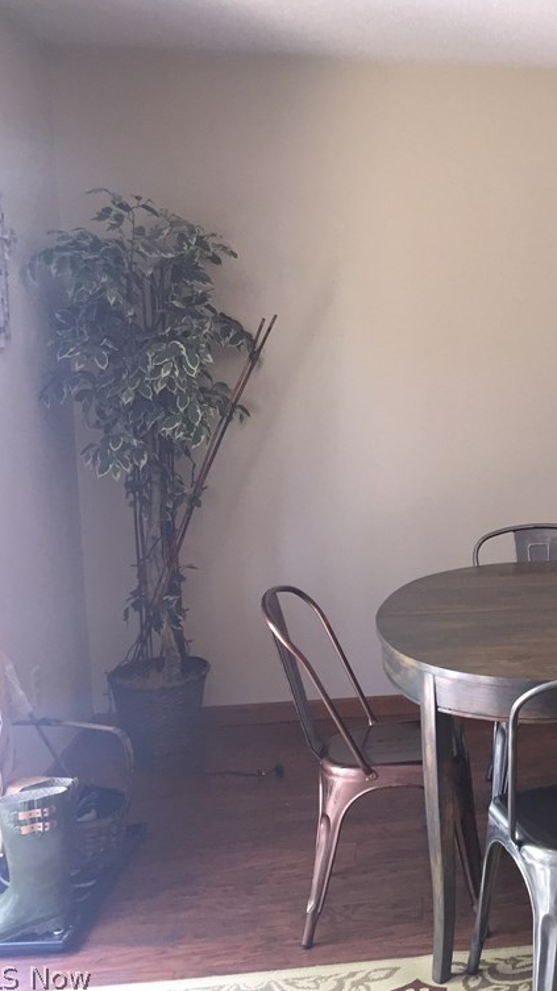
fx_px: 1129
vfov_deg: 47.4
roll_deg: -0.1
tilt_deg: -7.9
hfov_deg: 25.5
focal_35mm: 43
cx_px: 627
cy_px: 493
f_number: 2.2
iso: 125
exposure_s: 1/30
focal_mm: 4.15
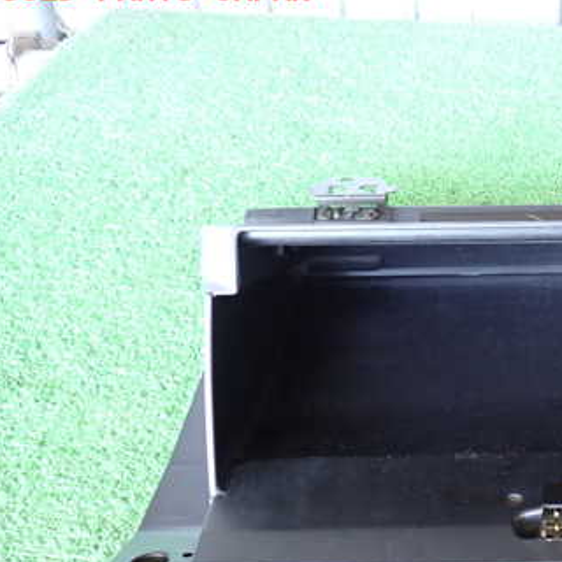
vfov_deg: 32.0
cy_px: 362
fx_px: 974
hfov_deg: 30.6
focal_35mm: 53
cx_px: 518
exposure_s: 1/30
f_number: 2.4
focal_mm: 5.79
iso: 400
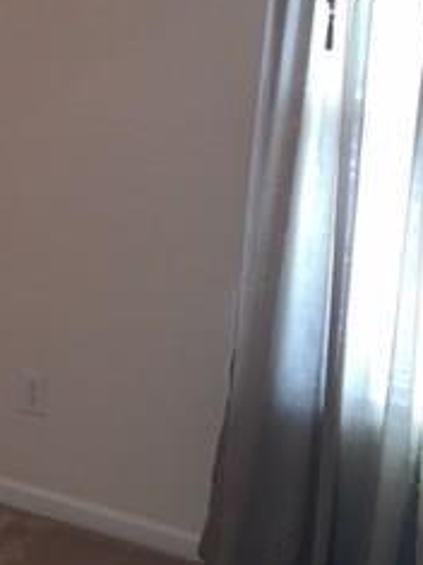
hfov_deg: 17.5
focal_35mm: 79
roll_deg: -1.3
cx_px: -123
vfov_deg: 24.4
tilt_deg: -5.2
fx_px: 1288
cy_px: 137
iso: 32
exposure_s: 1/30
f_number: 2.2
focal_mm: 4.15
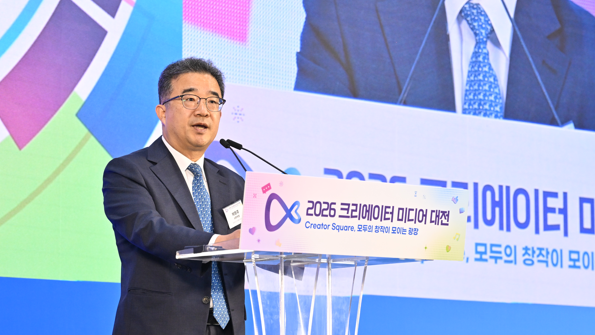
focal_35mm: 140
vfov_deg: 8.7
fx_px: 2209
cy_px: 170
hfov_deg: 15.3
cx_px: 298
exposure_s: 1/320
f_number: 4.5
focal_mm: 89
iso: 1600
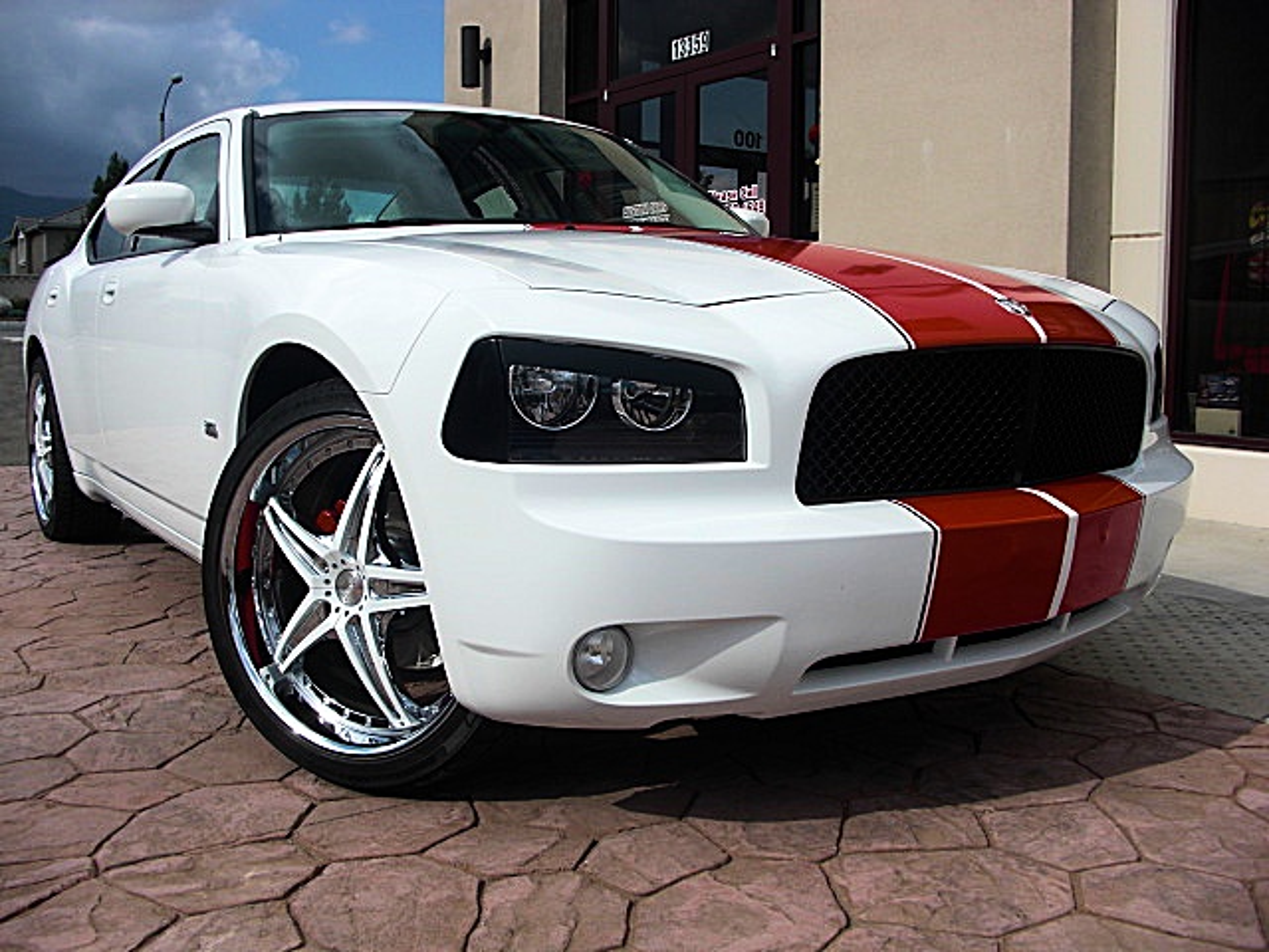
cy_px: 476
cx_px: 634
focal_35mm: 36
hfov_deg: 51.4
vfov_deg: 39.7
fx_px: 1320
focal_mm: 6.3
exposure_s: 1/200
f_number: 7.9
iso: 50
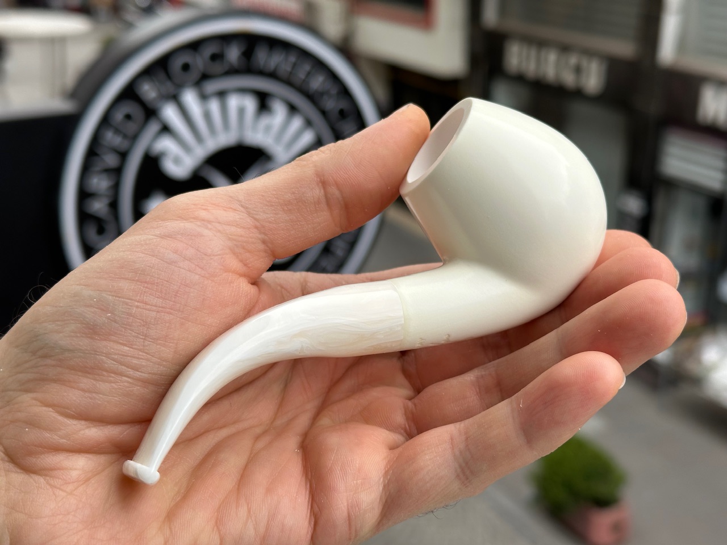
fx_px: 1008
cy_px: 272
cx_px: 364
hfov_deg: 39.7
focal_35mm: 48
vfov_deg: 30.3
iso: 64
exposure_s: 1/719
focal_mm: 6.86
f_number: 1.78
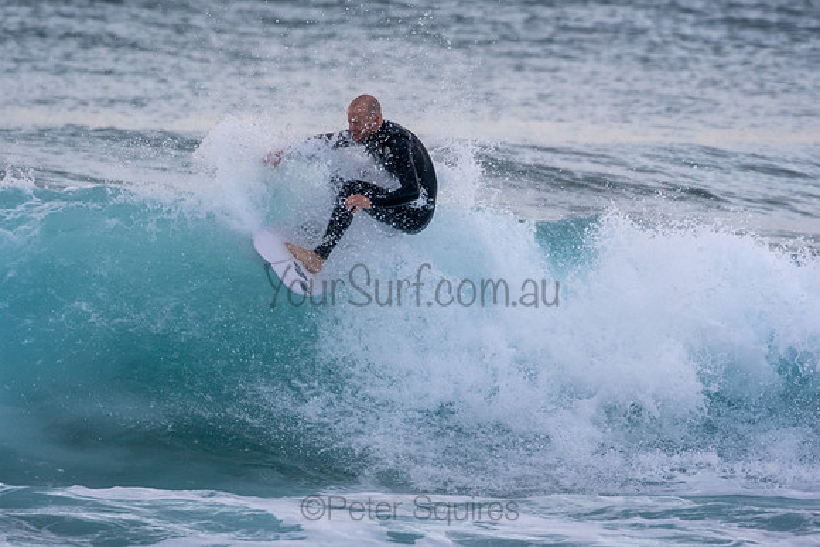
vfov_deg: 2.3
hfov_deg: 3.4
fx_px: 13669
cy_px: 274
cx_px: 410
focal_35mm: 600
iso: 1250
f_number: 5.6
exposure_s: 1/1250
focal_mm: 400
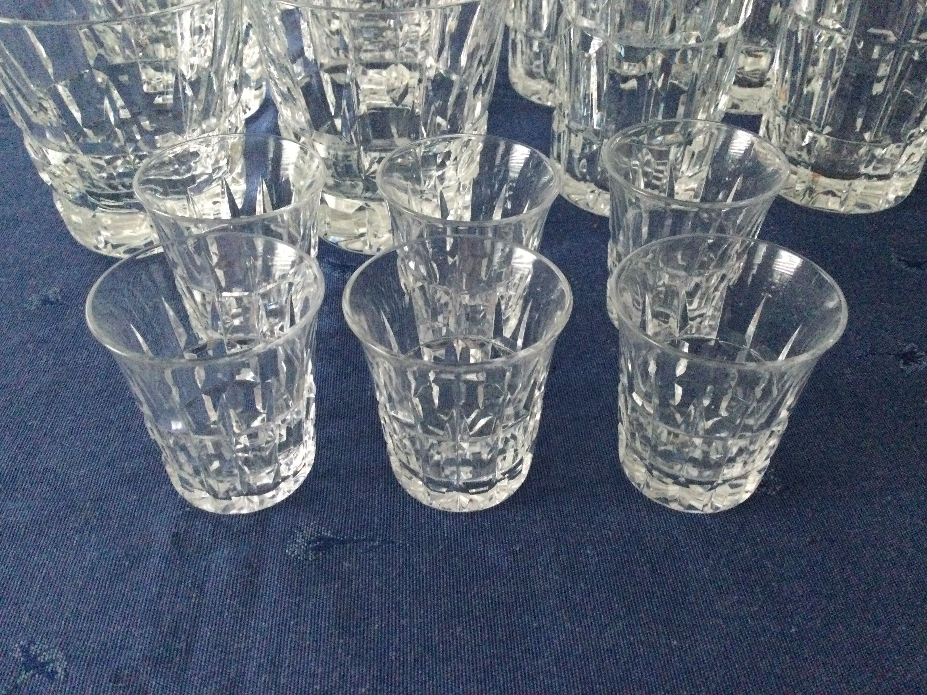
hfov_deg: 58.4
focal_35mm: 31
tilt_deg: -40.7
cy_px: 348
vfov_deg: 45.4
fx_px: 830
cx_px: 464
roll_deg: -0.9
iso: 320
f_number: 2.4
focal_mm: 3.3
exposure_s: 1/17
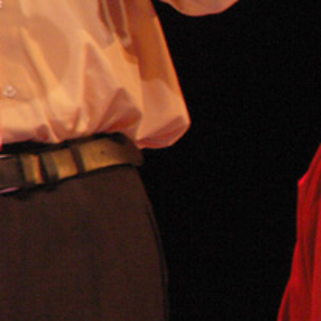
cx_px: 400
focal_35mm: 1081
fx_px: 11341
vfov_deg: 1.6
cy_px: 117
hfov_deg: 1.6
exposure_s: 1/25
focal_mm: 69.45
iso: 160
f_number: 4.5
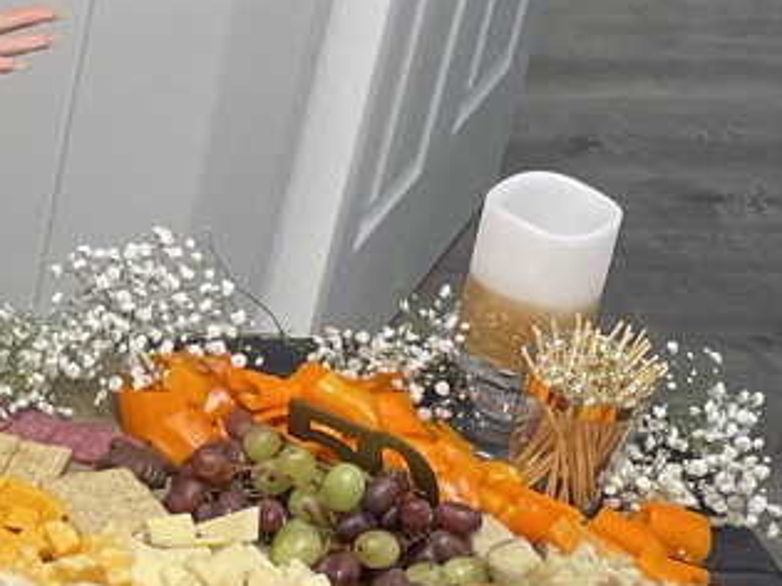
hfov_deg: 13.0
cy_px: 333
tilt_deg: -32.0
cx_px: -762
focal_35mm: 132
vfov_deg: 11.2
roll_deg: -1.4
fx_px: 2981
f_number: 1.6
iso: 64
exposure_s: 1/60
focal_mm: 4.2
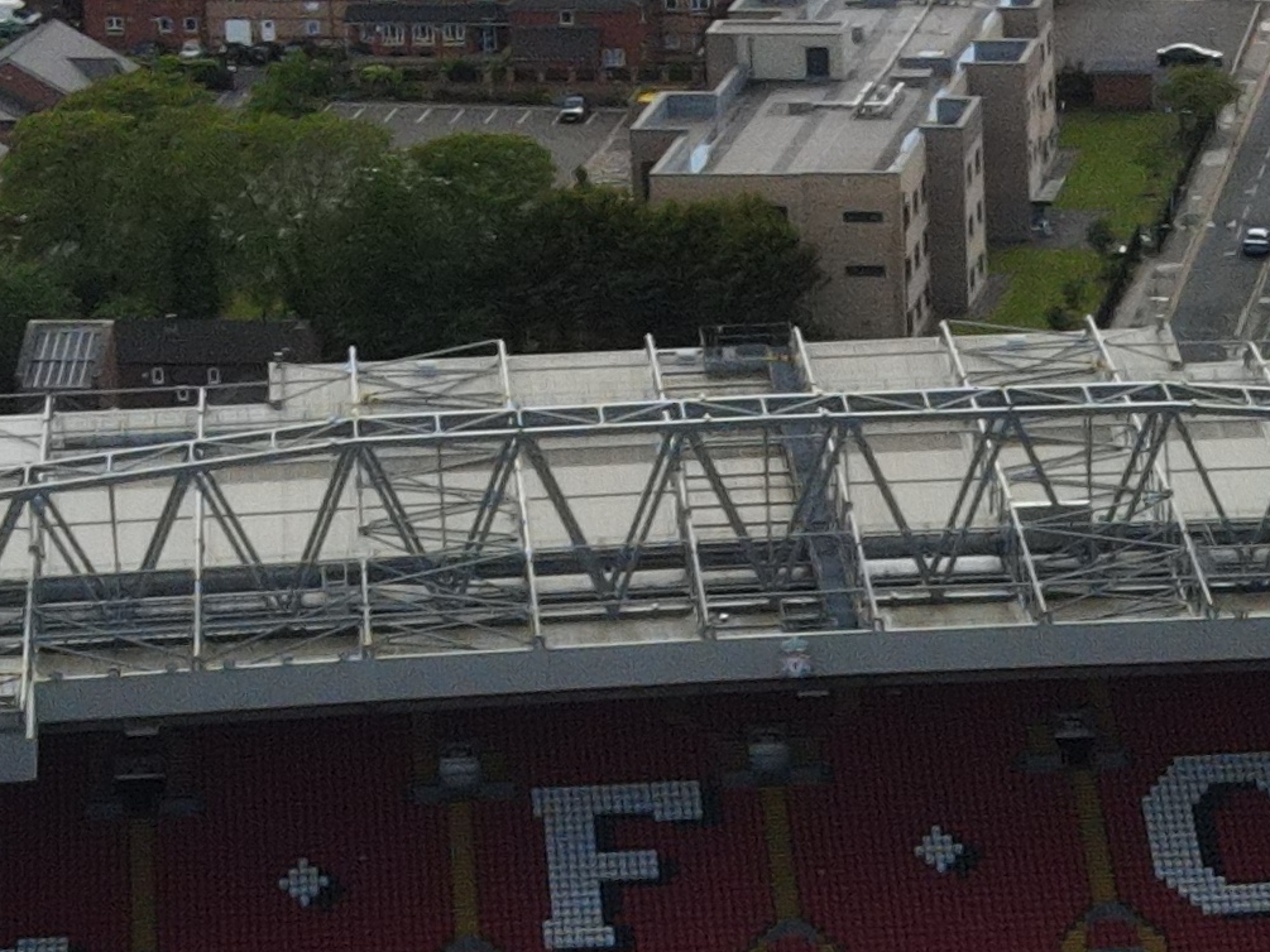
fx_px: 7008
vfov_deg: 7.6
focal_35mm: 191
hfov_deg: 10.2
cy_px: 1514
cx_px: 1437
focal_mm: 4.5
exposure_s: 1/500
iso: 100
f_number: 2.8
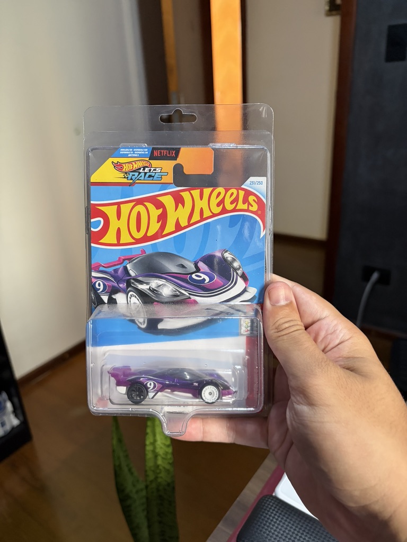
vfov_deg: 67.3
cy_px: 271
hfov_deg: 53.1
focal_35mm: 26
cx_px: 204
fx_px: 408
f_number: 1.6
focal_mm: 5.96
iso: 320
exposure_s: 1/60
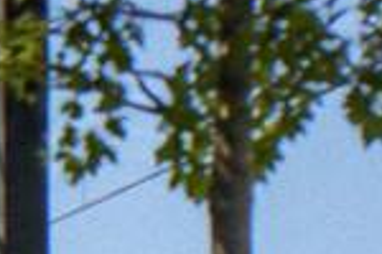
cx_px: -357
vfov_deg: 5.6
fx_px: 2472
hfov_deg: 8.4
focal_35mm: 233
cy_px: 724
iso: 500
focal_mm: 35
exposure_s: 1/400
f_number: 9
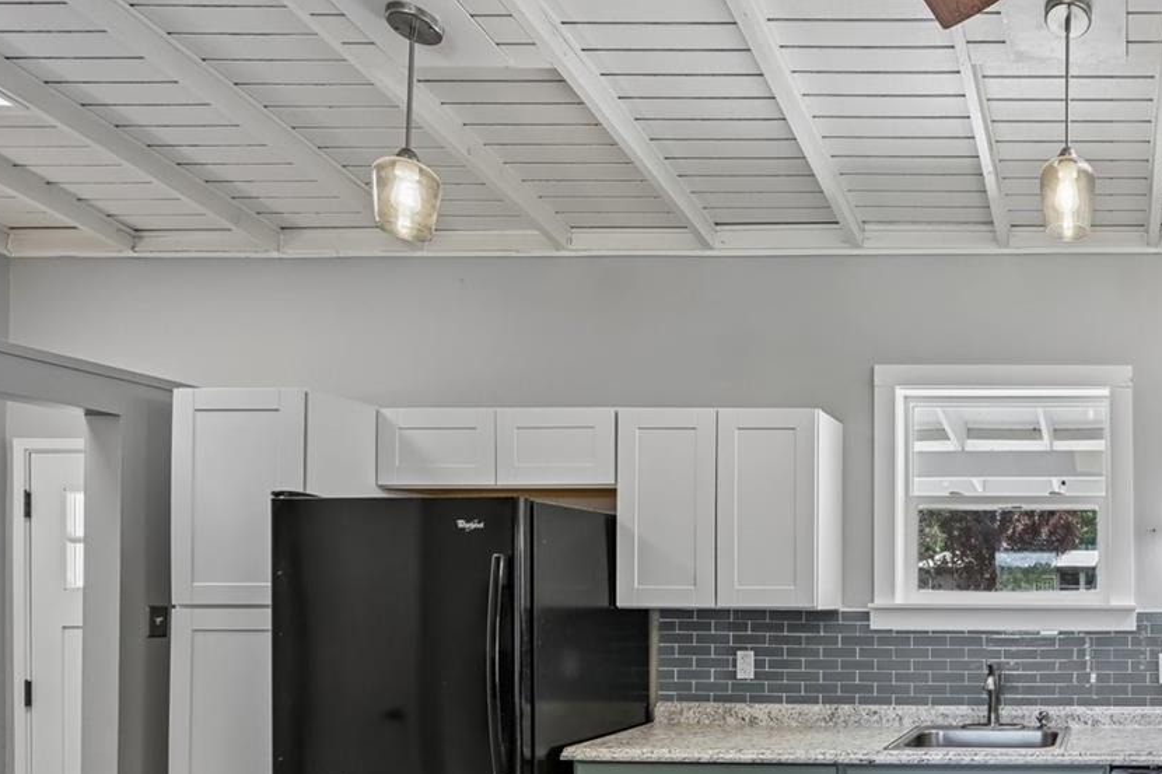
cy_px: 588
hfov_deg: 55.6
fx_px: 871
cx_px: 1102
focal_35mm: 27
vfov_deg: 46.1
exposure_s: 1/15
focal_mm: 14
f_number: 10
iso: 280
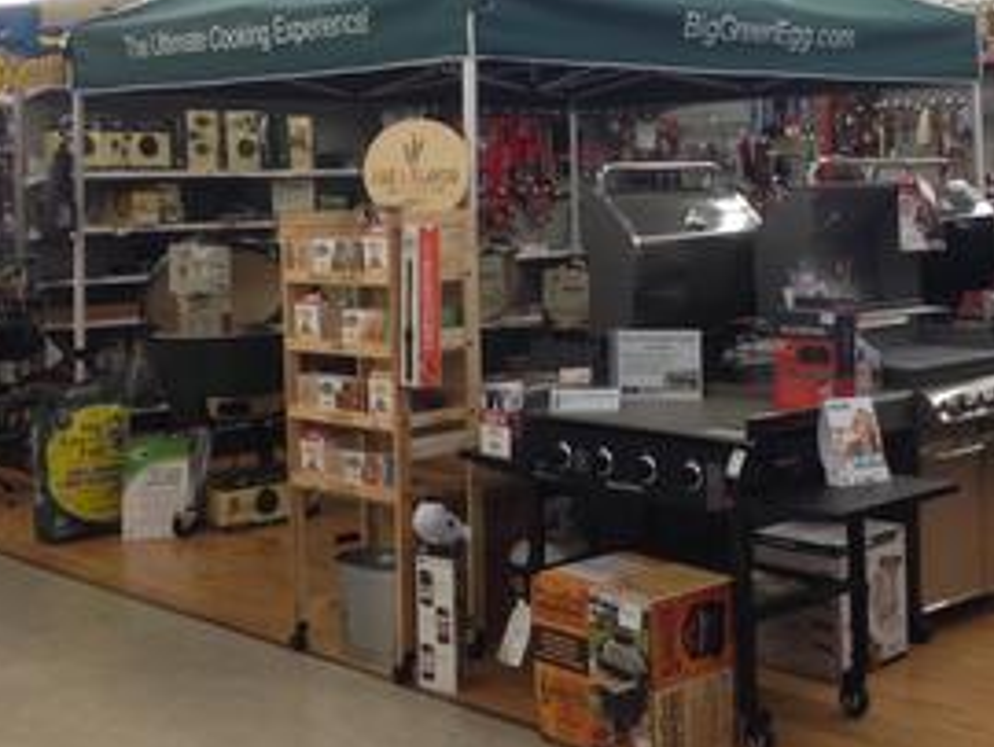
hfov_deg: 33.0
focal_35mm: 57
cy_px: 228
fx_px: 1638
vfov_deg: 25.5
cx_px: 771
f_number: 2.4
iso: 64
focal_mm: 4.12
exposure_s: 1/40
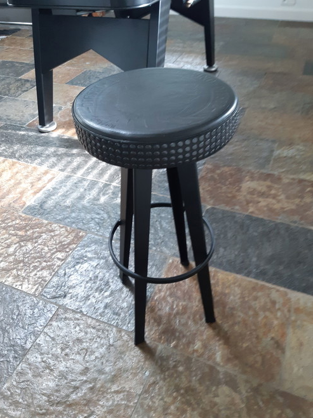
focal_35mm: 27
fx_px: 326
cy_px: 202
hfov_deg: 51.3
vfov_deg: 65.3
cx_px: 161
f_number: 1.7
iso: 250
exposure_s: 1/50
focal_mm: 3.92
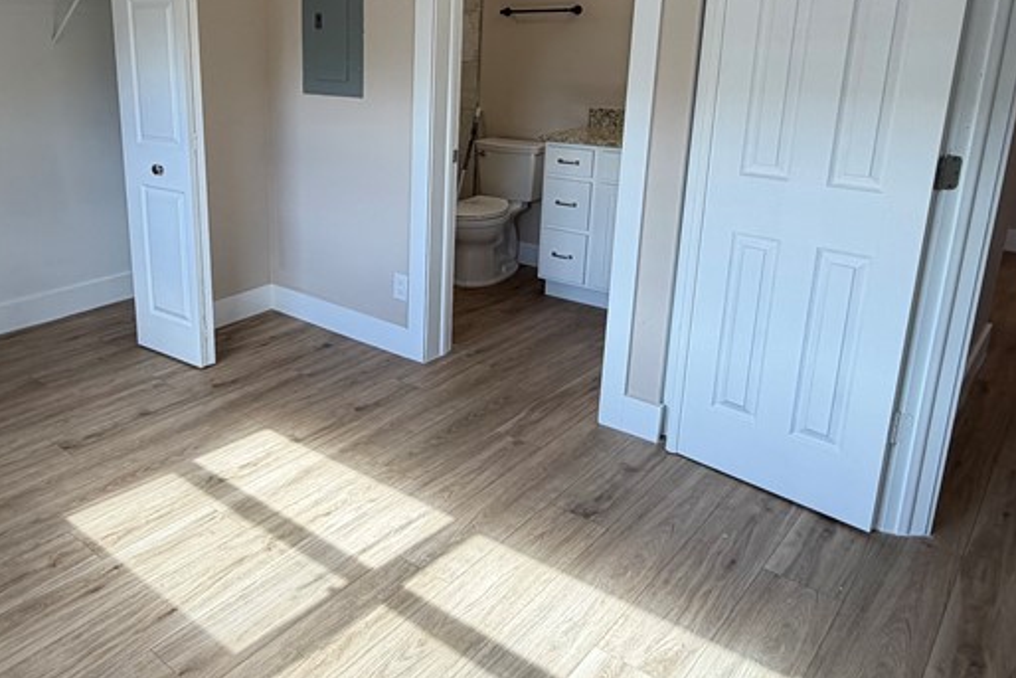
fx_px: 819
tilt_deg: -15.8
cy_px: 239
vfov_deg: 44.5
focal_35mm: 29
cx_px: 326
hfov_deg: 61.8
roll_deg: +0.9
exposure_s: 1/120
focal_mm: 2.22
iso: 50
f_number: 2.2
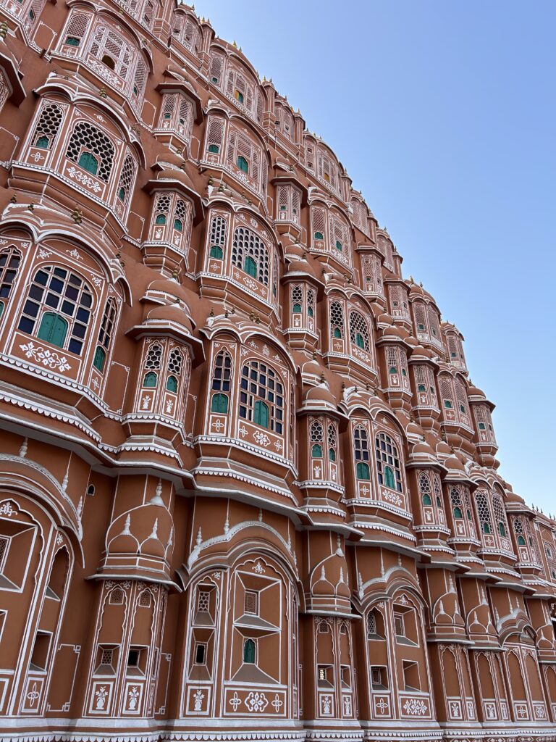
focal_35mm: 26
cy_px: 371
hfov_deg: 53.1
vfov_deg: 67.3
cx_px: 278
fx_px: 557
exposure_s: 1/1029
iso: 50
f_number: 1.5
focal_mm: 5.7
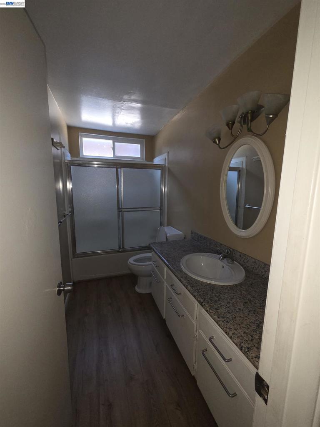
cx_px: 160
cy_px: 214
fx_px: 160
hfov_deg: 89.9
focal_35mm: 13
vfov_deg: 106.2
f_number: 2.2
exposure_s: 1/60
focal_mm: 2.2
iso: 160
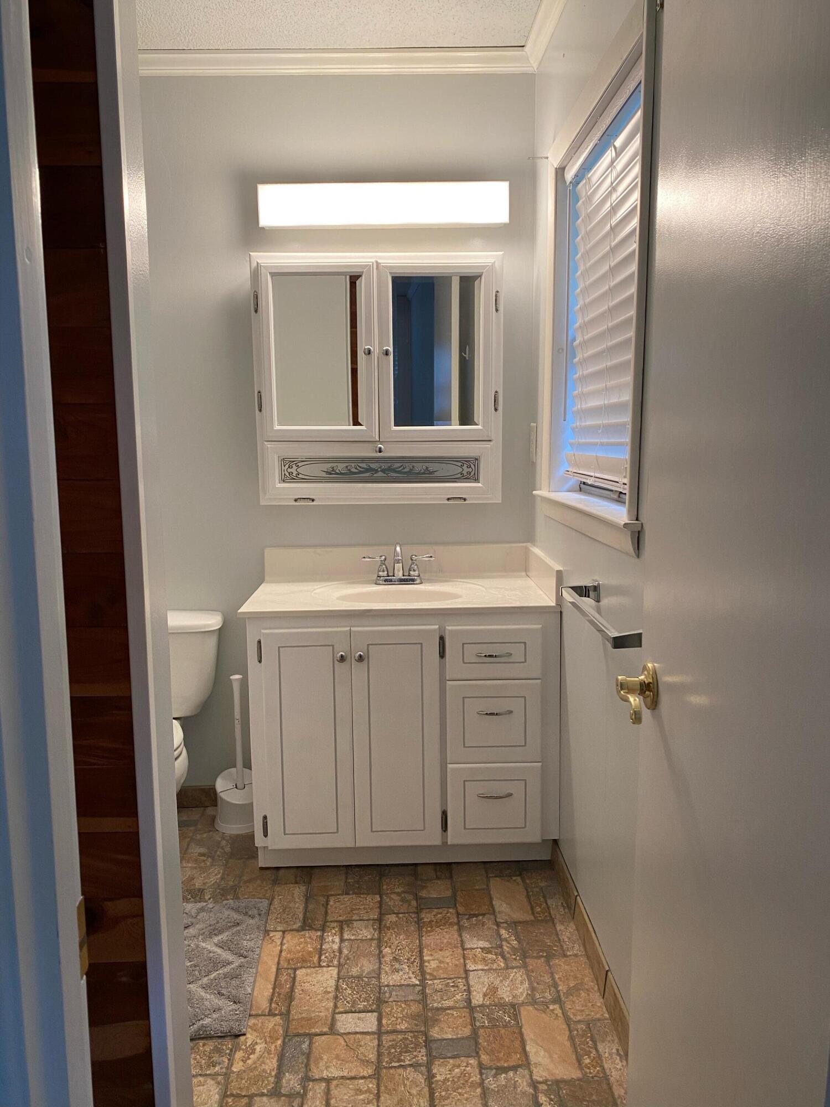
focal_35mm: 26
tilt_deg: -6.1
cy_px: 554
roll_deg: +0.4
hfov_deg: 53.1
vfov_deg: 67.3
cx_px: 415
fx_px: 831
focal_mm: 4.25
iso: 80
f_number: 1.8
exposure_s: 1/60
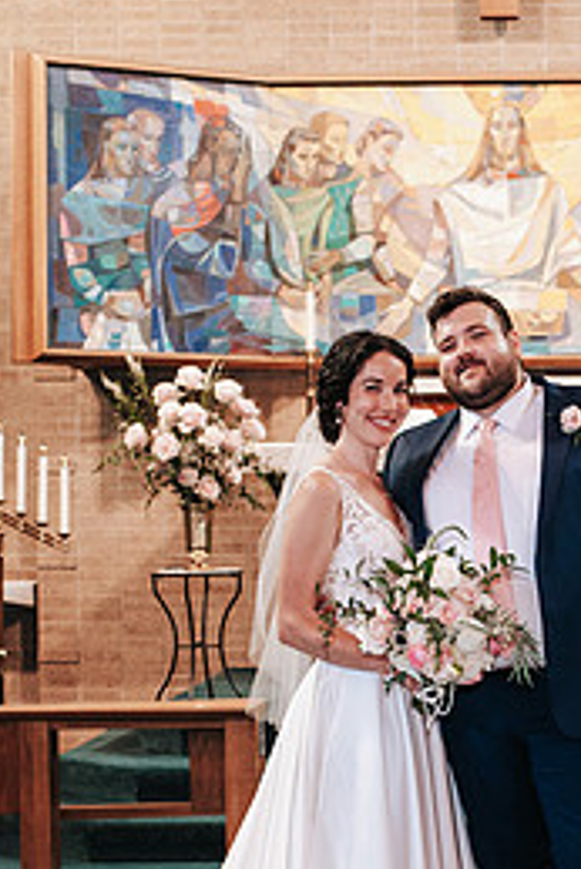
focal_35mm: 92
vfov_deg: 21.9
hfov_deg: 14.8
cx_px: 502
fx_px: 2224
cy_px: 659
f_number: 3.2
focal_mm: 35
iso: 900
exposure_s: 1/125
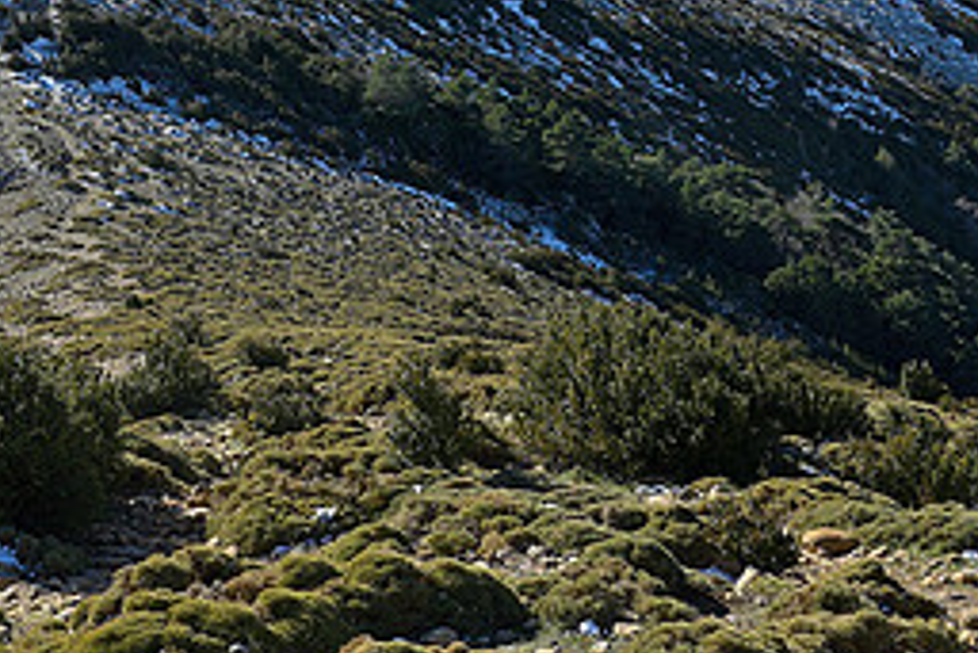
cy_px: 134
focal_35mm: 95
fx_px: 2582
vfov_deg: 14.3
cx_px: 585
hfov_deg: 21.4
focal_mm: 42
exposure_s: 1/100
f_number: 11
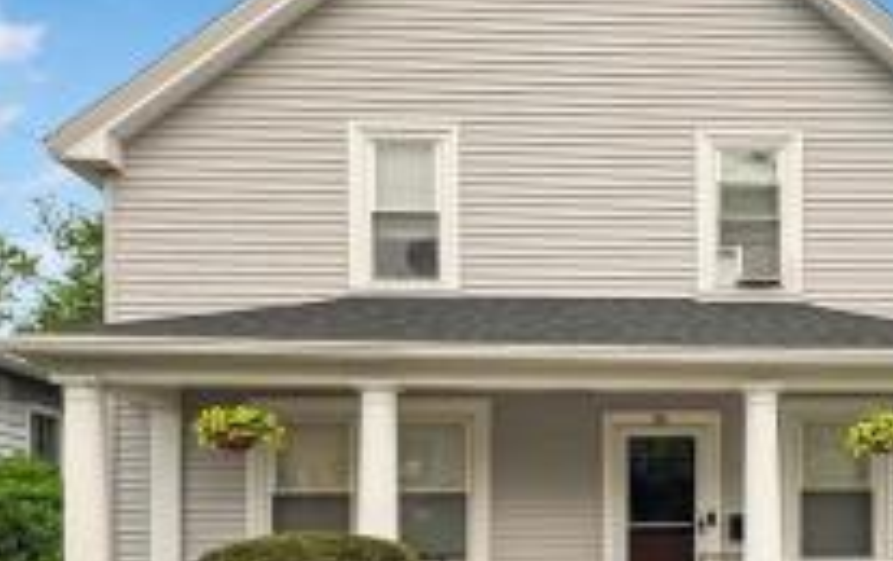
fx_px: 1145
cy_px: 315
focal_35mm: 47
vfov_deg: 27.5
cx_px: 716
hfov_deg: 40.8
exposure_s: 1/3474
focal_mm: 6.25
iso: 80
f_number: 1.7
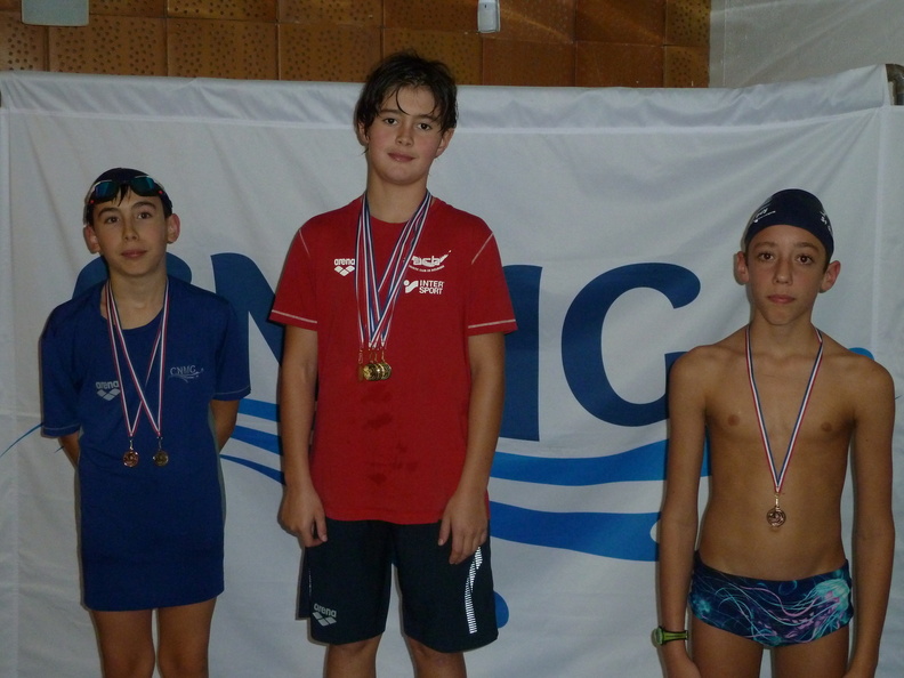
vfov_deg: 30.3
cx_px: 452
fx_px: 1254
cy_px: 339
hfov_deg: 39.7
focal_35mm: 48
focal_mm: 7.9
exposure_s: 1/30
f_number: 3.8
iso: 400
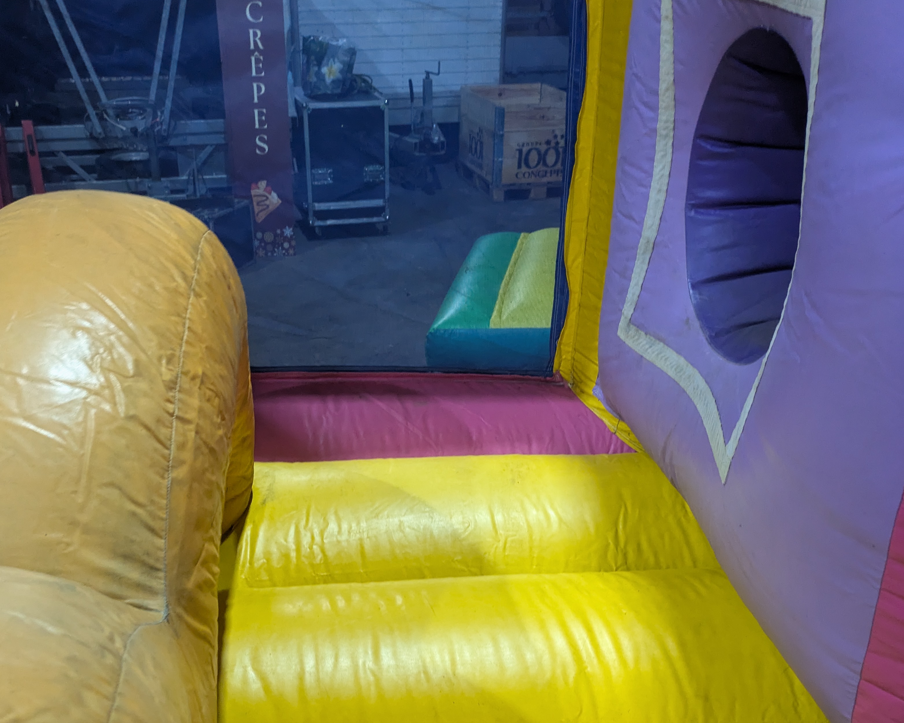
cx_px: 409
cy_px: 610
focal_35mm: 36
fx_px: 963
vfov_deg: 39.0
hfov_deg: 50.2
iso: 653
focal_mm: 5.43
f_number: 1.89
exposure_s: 1/100
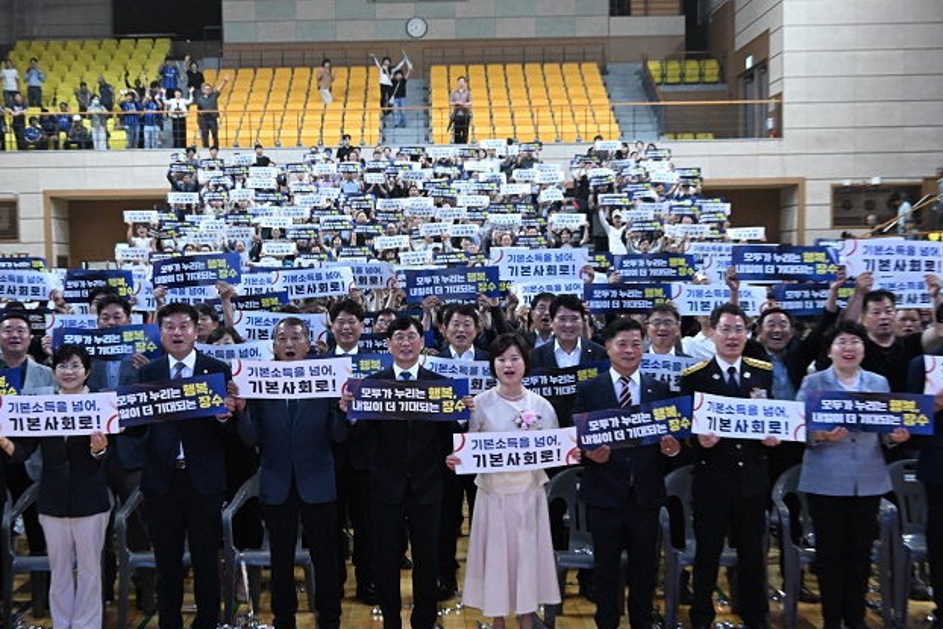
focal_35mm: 45
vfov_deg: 29.8
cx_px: 412
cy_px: 366
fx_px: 1179
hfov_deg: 43.5
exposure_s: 1/160
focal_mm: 35
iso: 6400
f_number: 6.3
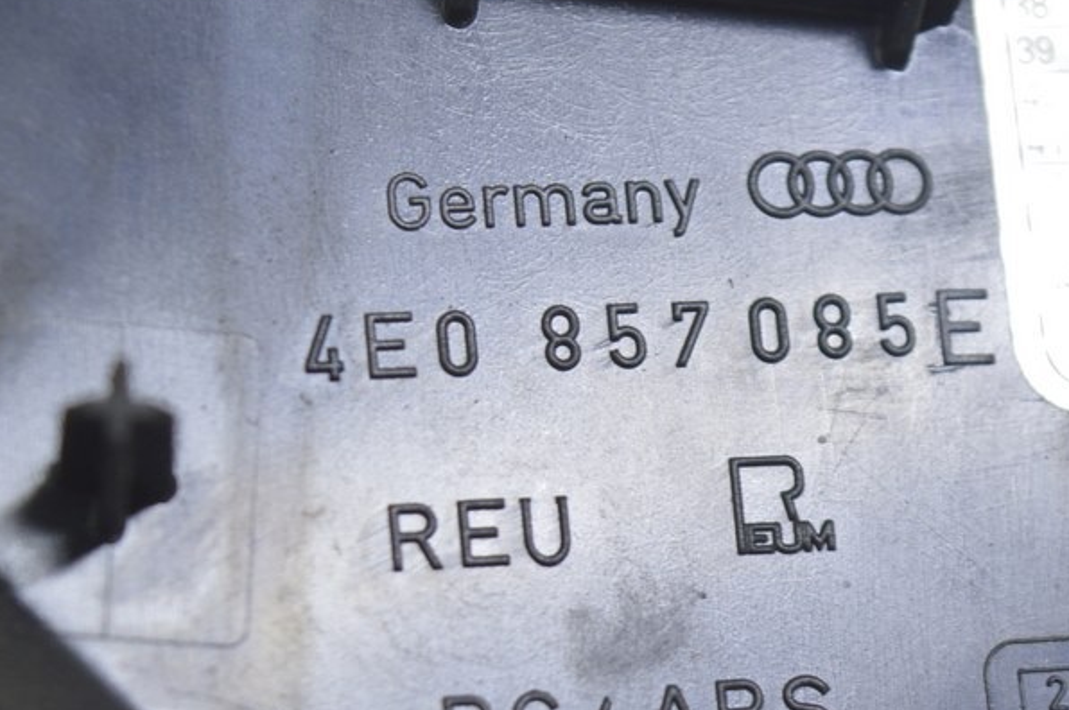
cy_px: 325
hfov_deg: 14.5
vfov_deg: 9.6
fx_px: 4208
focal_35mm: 142
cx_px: 560
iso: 400
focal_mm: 55
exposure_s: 1/20
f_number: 5.6
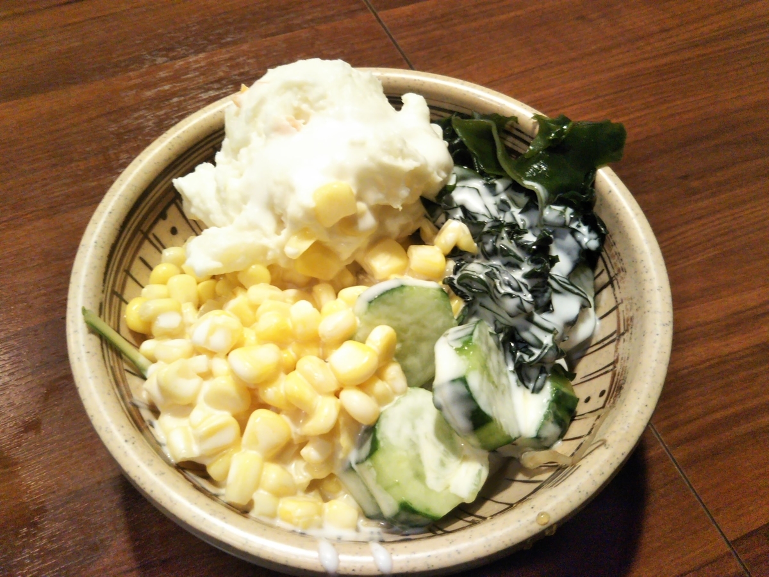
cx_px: 384
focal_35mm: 30
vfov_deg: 46.8
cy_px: 288
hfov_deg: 60.0
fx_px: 666
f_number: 2.2
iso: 240
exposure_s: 1/23
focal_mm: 4
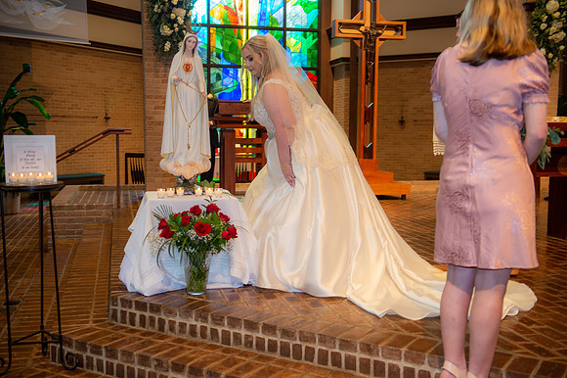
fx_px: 693
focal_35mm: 44
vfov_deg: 30.5
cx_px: 284
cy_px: 189
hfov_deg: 44.5
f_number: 3.5
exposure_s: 1/125
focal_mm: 44
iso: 1250
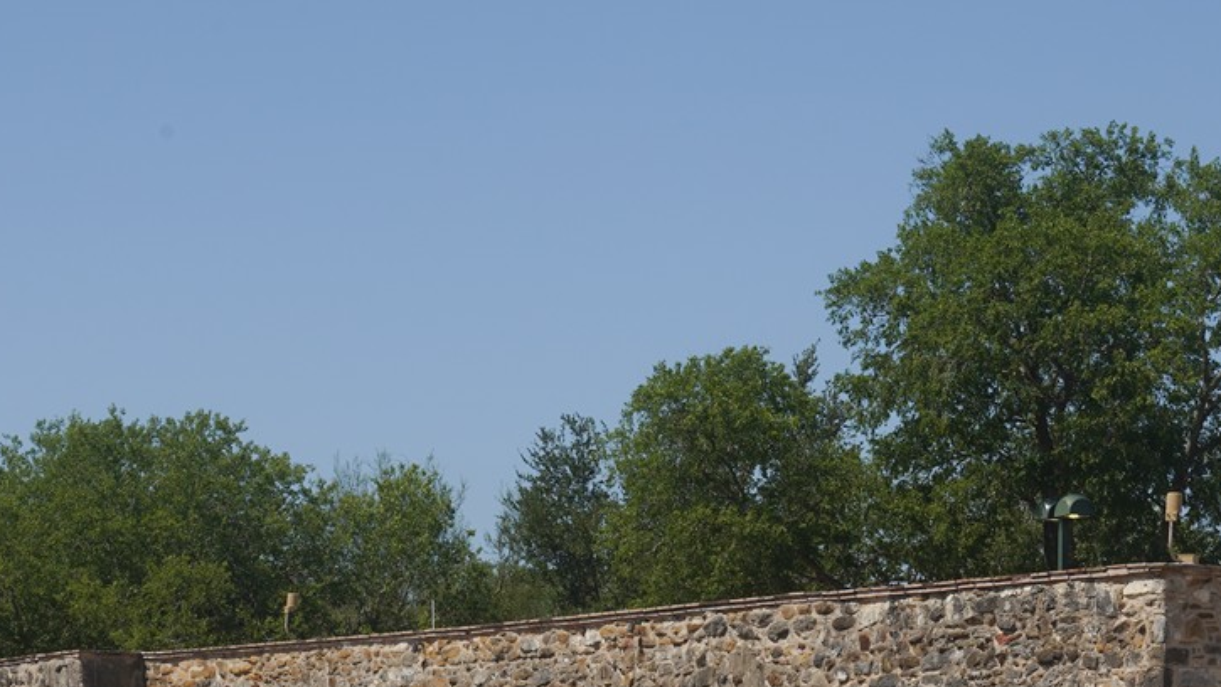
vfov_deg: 9.2
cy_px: 812
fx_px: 4209
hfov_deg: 16.5
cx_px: 802
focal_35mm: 130
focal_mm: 45
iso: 100
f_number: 20
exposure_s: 1/100
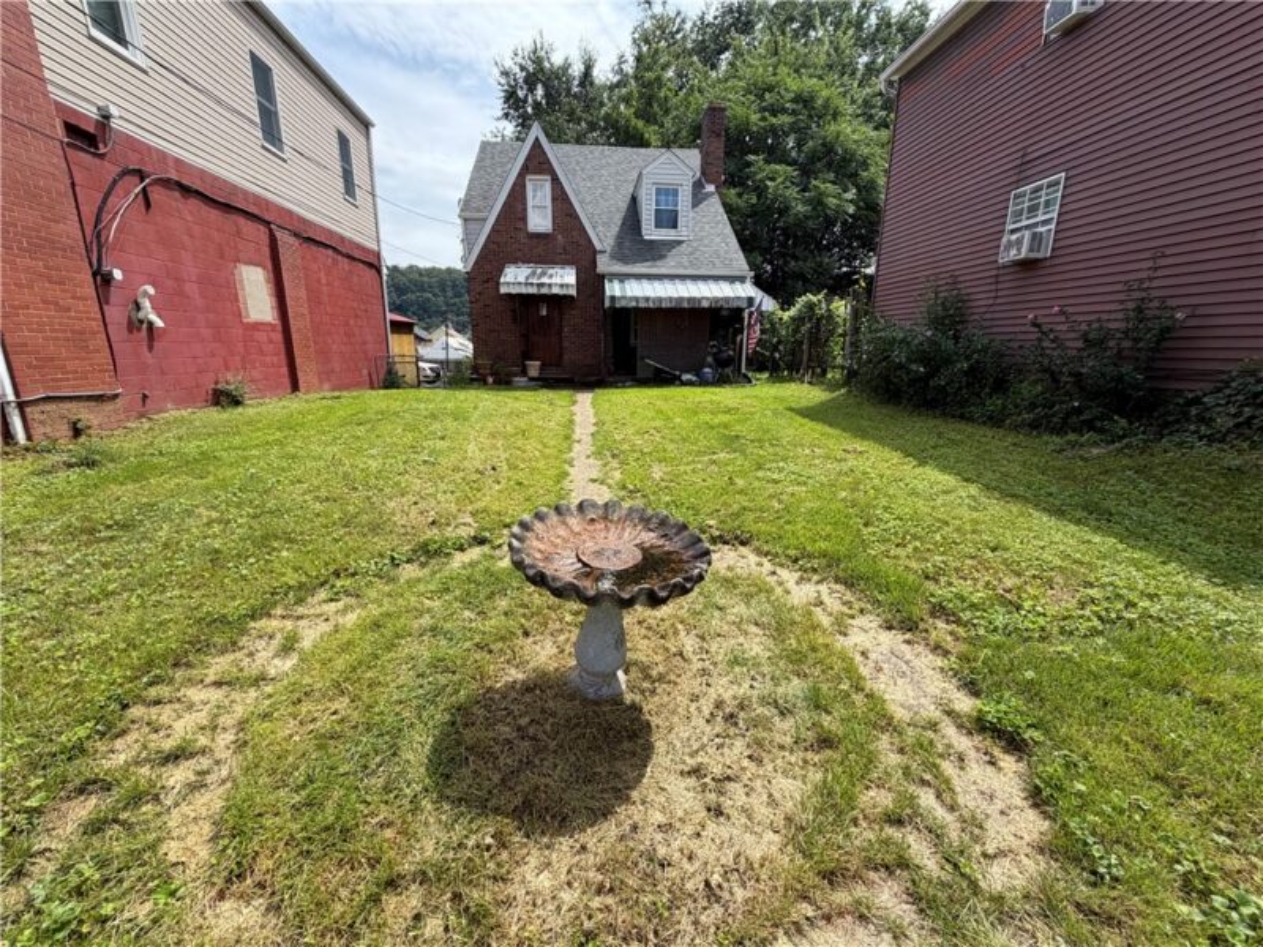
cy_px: 474
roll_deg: +0.2
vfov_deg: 85.7
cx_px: 632
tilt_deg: -13.9
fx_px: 511
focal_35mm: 14
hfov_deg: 102.1
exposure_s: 1/770
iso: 40
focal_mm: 2.22
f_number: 2.2
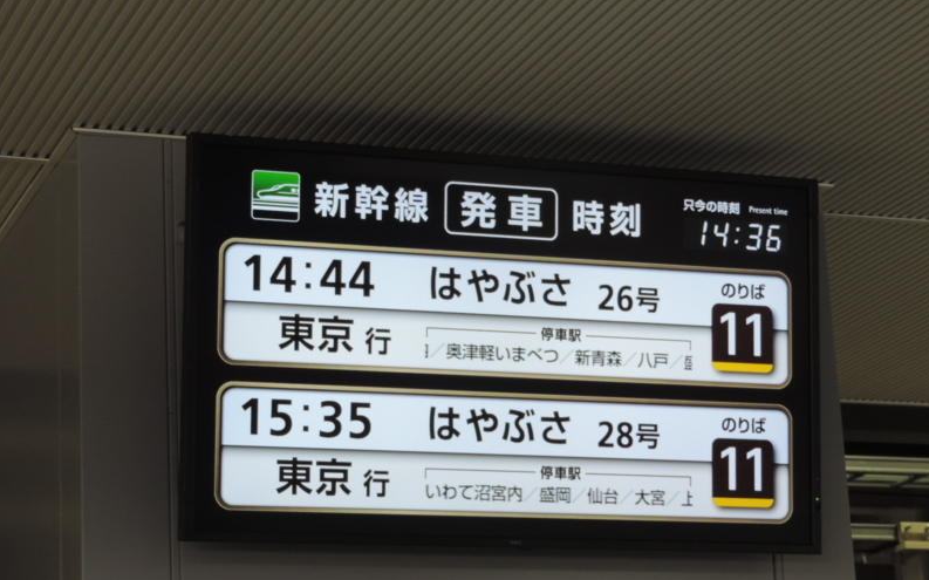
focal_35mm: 107
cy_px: 289
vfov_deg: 12.2
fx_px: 2708
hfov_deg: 19.5
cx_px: 466
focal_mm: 17.8
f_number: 4.1
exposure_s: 1/100
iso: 360
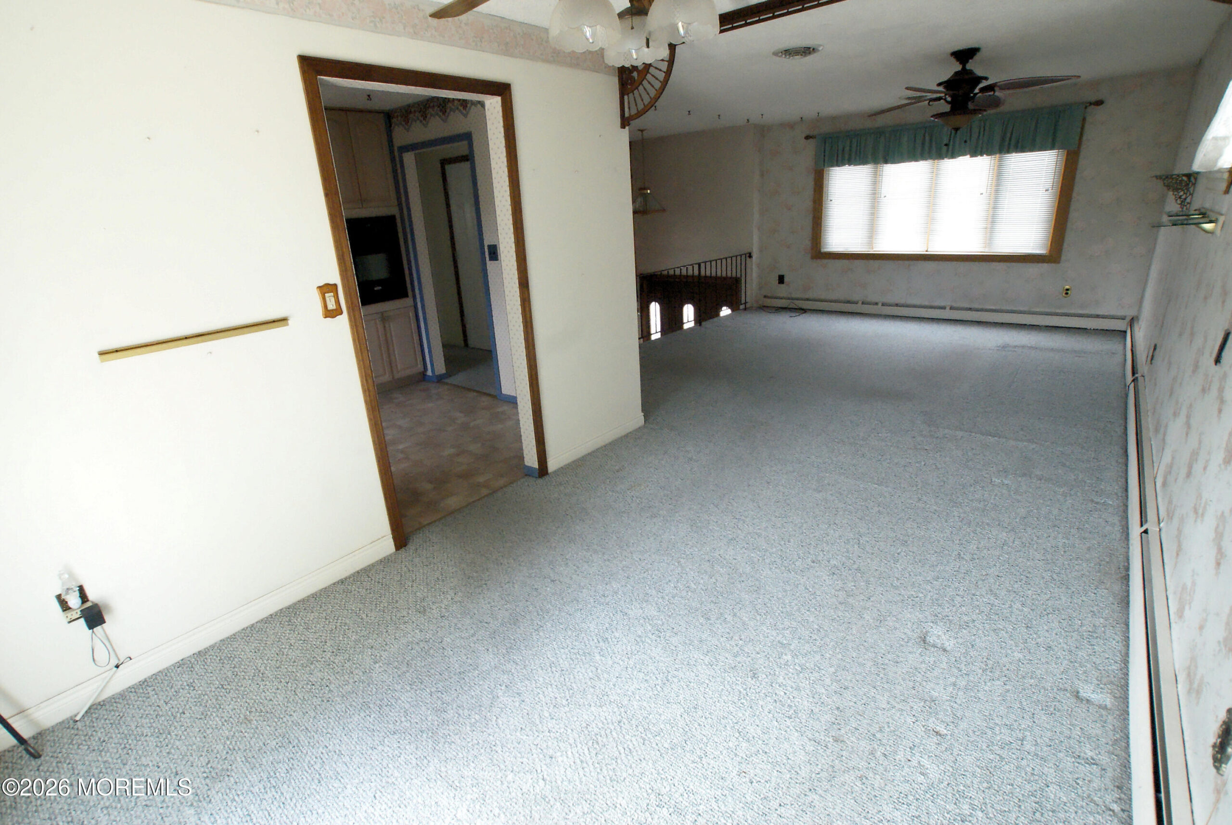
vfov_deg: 72.2
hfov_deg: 94.9
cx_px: 616
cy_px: 412
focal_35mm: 16
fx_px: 565
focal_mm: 11
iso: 3200
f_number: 8
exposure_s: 1/50
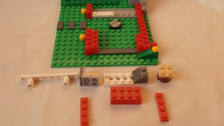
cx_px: 106
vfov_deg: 25.8
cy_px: 40
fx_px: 273
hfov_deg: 44.6
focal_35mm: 46
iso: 80
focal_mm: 6.61
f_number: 3.9
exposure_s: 1/80
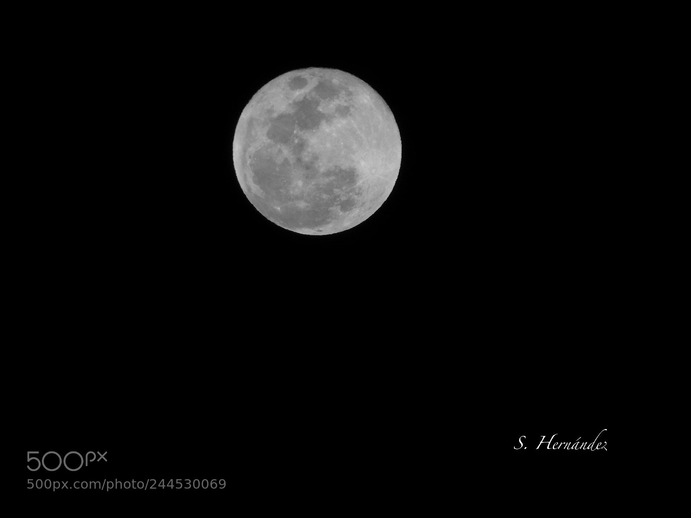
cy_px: 259
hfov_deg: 2.3
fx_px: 17487
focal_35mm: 876
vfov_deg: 1.7
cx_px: 346
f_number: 5.9
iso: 80
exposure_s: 1/320
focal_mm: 157.1
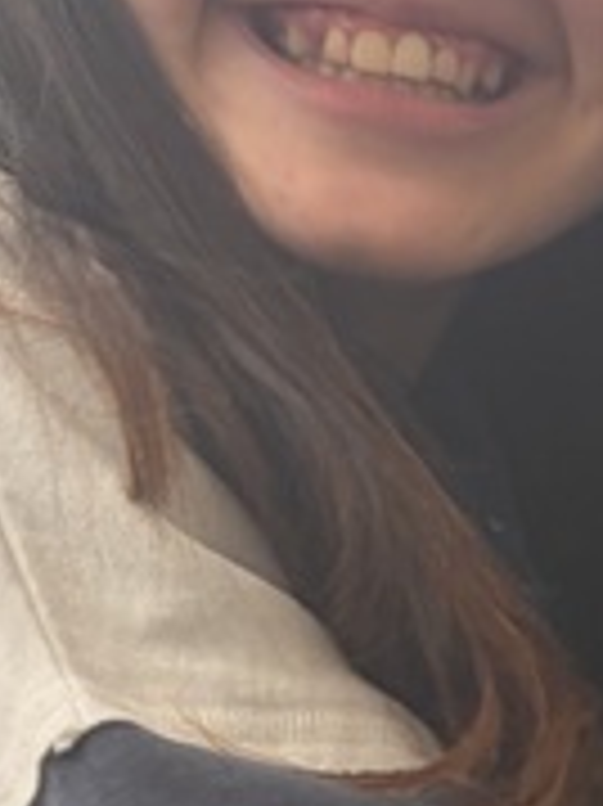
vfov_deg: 12.3
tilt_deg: -12.6
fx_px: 3465
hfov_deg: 9.2
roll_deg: +3.6
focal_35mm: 149
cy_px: 1396
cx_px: 1287
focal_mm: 5.96
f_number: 1.6
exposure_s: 1/60
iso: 80
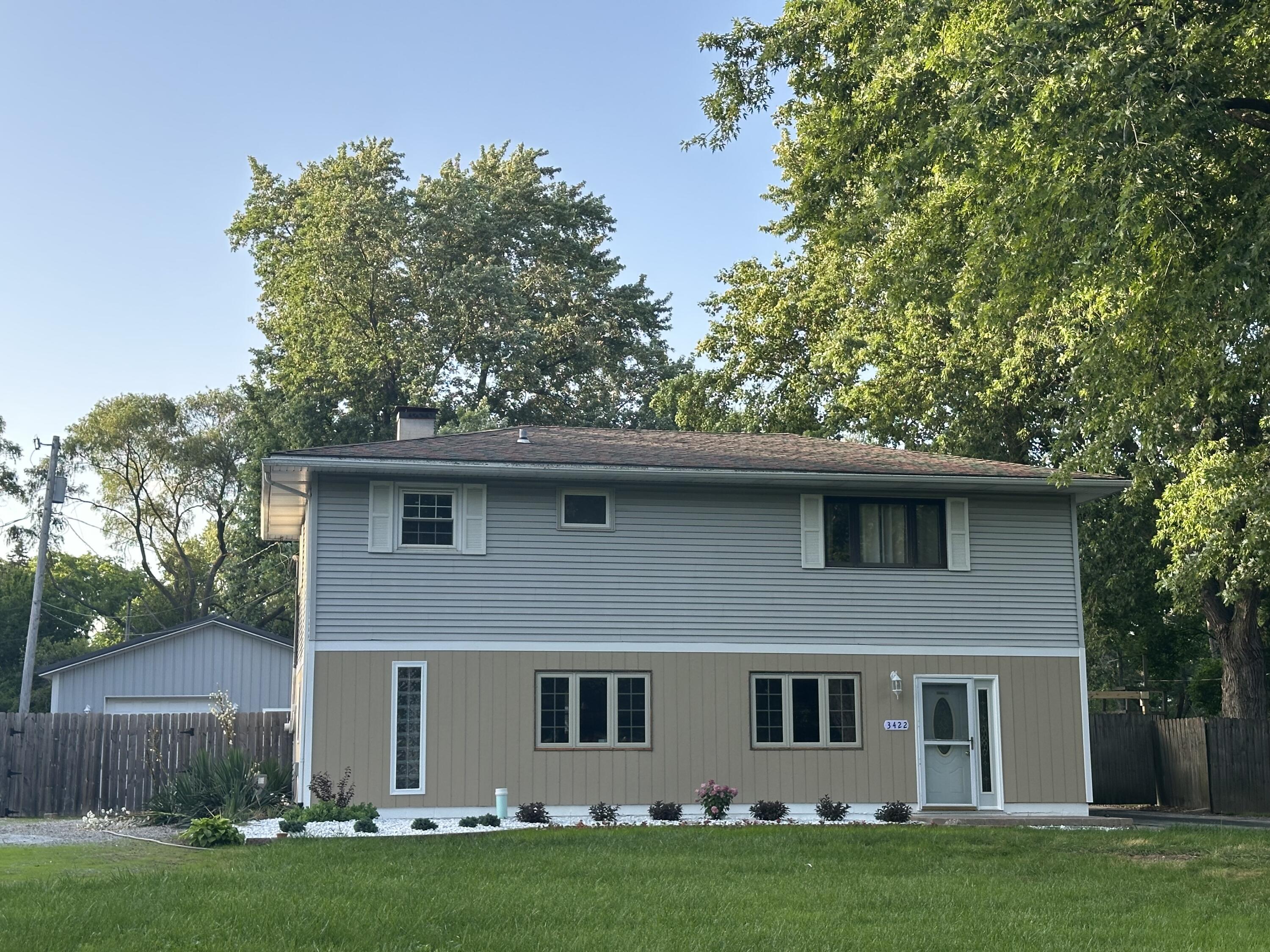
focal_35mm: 48
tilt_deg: +9.2
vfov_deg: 30.3
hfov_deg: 39.7
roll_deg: +0.4
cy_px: 476
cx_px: 635
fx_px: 1761
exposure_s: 1/612
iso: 64
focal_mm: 6.86
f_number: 1.78
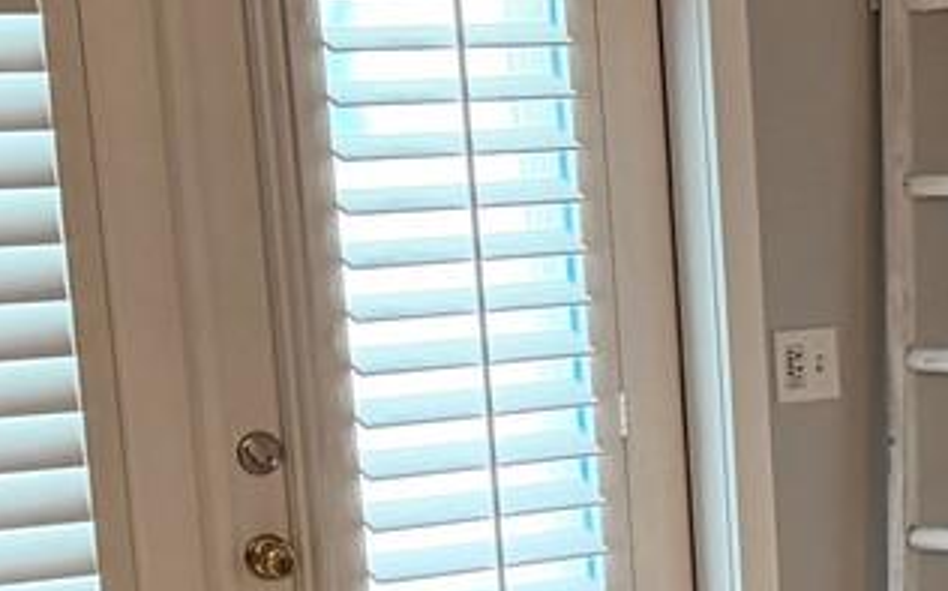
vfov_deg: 10.0
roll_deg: +1.4
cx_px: 1143
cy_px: 690
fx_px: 3330
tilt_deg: -12.2
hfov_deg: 15.6
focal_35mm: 129
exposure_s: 1/60
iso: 320
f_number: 1.78
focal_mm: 6.76
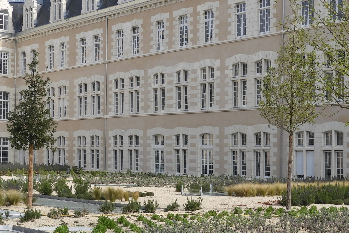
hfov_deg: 29.2
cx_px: 176
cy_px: 158
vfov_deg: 19.7
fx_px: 669
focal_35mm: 69
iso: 100
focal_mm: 5.9
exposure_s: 1/800
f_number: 3.6
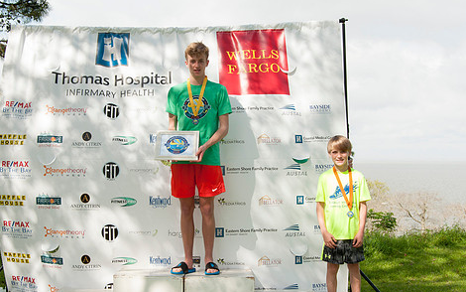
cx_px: 208
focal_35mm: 49
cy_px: 178
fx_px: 622
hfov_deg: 41.0
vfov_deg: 26.3
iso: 250
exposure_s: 1/200
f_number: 9
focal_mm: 26
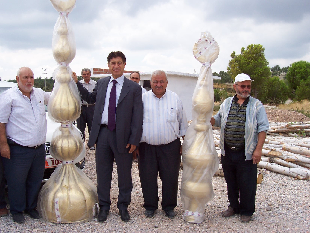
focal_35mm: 37
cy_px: 116
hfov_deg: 50.1
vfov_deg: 38.7
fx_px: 331
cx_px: 155
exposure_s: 1/350
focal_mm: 5.6
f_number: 5.6
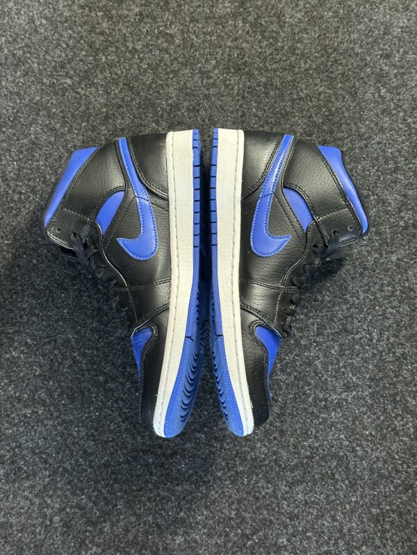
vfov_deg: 39.6
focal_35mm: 48
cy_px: 278
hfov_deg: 30.3
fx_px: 770
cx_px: 208
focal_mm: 6.86
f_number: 1.78
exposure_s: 1/33
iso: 400
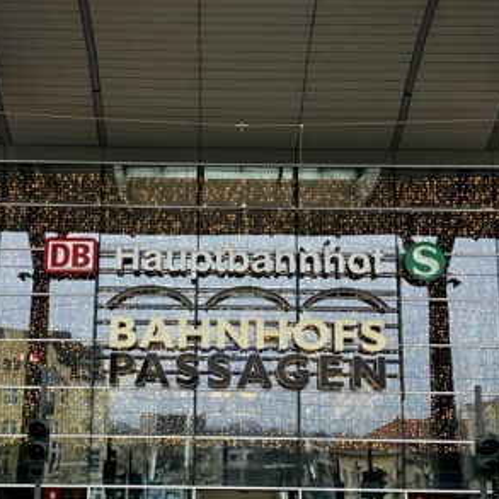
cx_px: 235
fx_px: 881
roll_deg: +0.1
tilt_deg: +14.6
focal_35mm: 54
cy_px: 255
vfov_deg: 31.6
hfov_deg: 31.6
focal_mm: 3.99
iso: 64
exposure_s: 1/100
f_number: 1.8
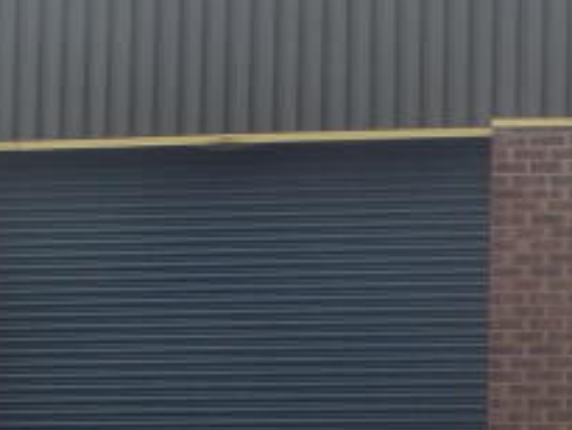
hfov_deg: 12.1
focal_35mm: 150
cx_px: 1035
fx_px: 2480
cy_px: 511
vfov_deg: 9.8
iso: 100
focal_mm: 5.4
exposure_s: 1/320
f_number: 4
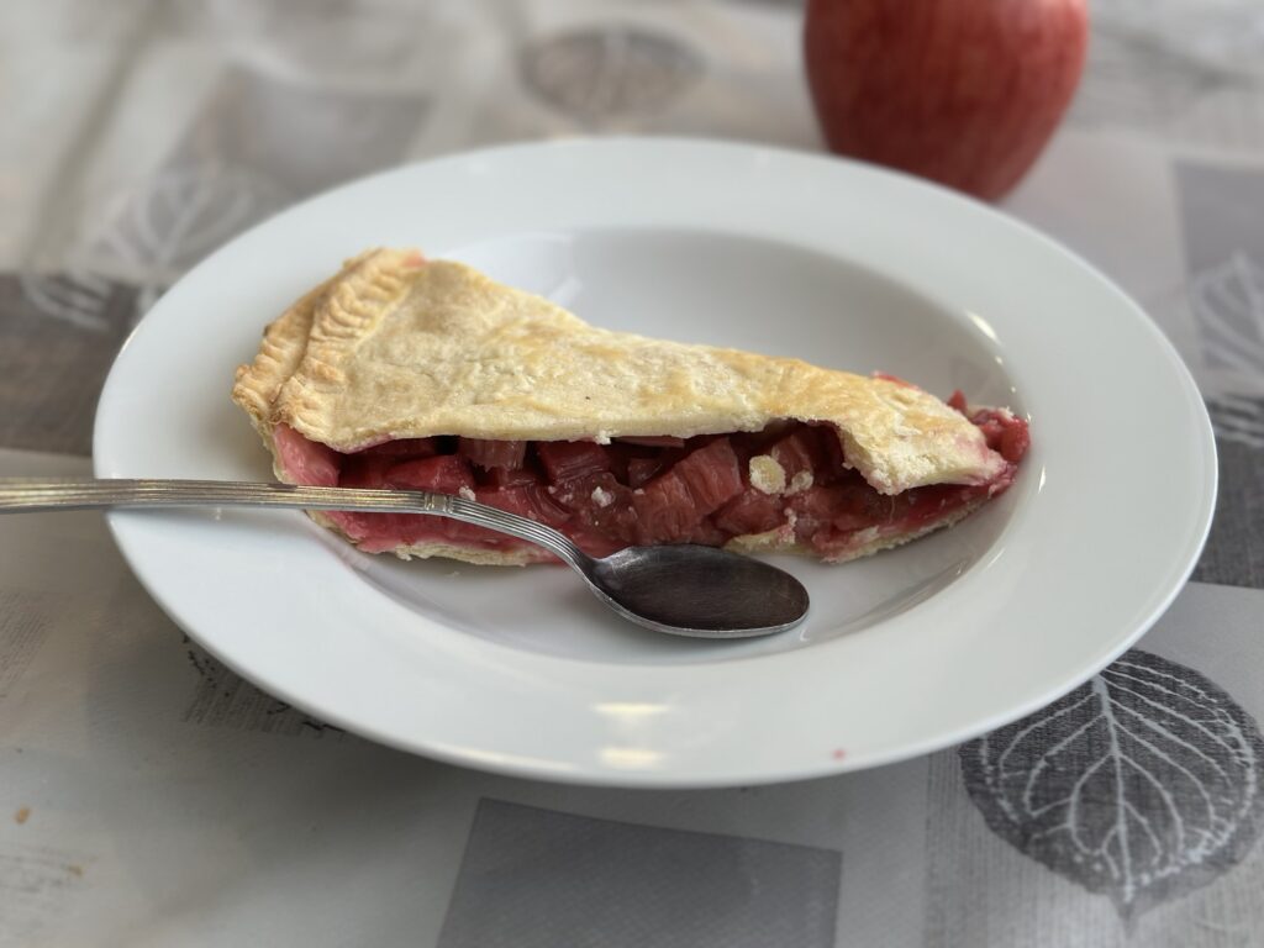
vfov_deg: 30.3
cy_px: 474
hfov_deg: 39.7
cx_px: 632
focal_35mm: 48
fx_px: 1753
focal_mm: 6.86
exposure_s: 1/121
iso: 100
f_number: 1.78
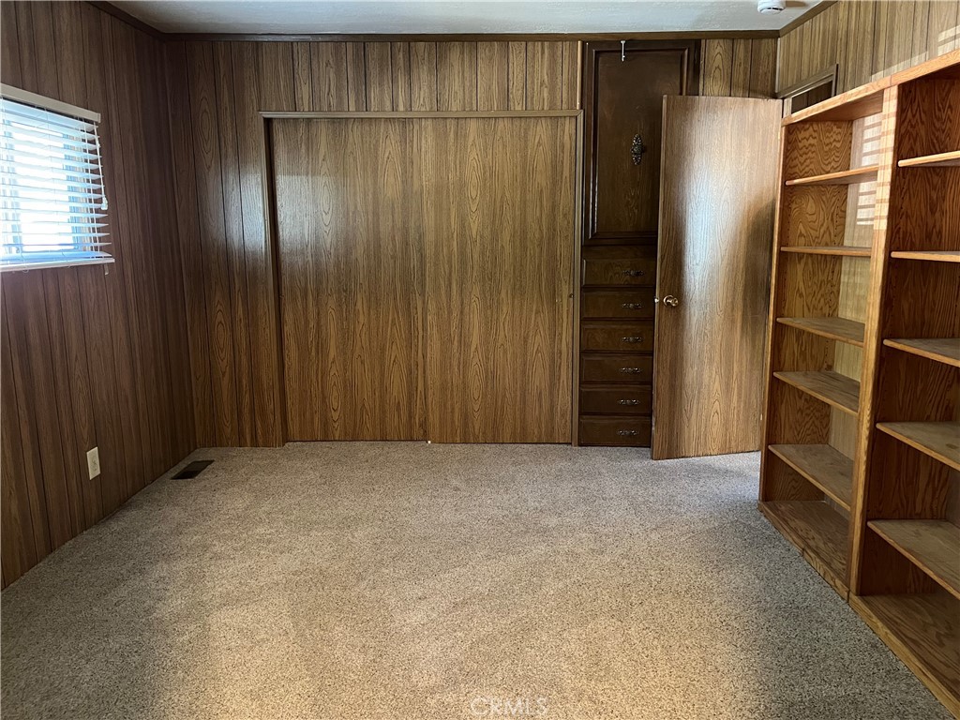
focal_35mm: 26
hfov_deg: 67.3
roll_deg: +0.1
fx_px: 721
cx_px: 480
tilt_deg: -10.5
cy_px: 360
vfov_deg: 53.1
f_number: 1.6
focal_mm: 5.1
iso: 500
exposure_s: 1/30
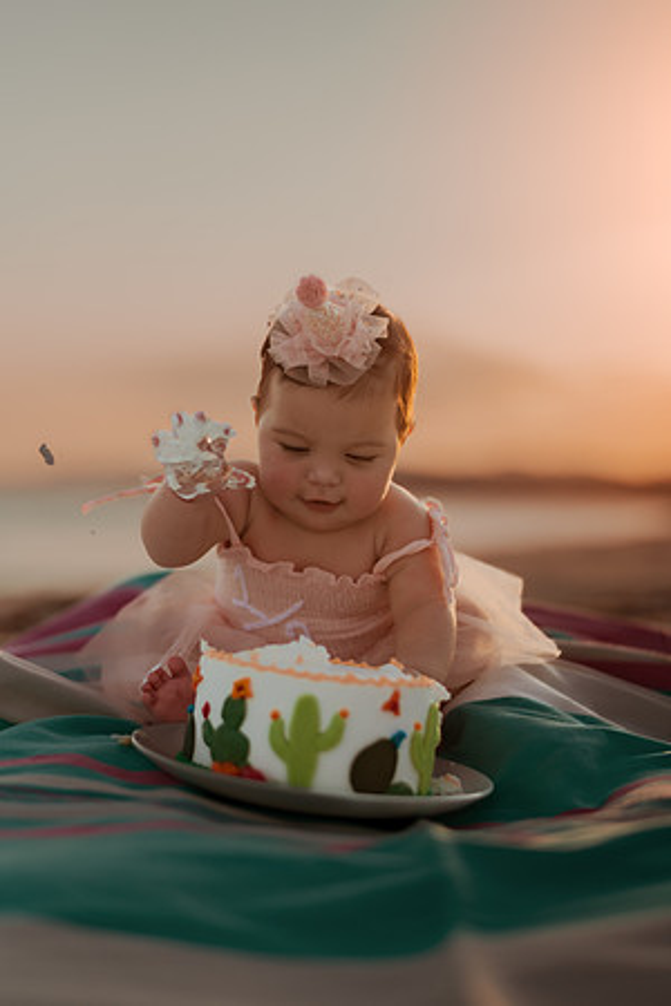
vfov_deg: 34.5
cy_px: 503
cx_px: 336
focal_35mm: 58
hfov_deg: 23.4
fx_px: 1621
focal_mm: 58
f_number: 1.8
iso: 100
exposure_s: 1/8000
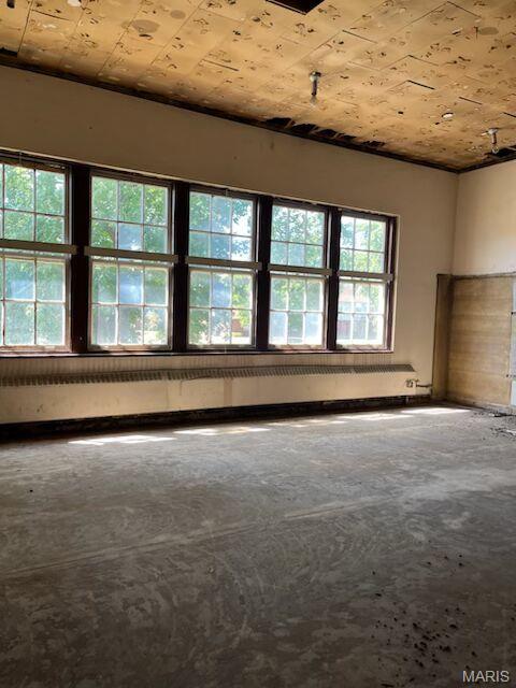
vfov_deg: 67.3
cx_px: 258
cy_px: 344
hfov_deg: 53.1
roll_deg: -1.1
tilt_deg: -2.6
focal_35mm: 26
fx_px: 517
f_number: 1.6
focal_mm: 5.1
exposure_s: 1/122
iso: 50
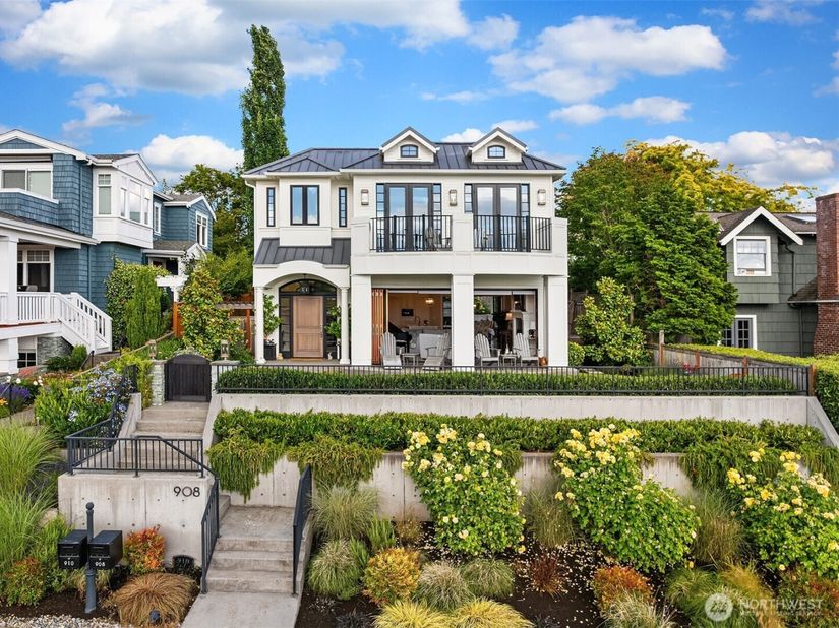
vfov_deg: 56.8
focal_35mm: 24
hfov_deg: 71.6
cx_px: 420
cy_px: 314
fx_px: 581
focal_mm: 12.29
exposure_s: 1/1600
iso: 210
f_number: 2.8
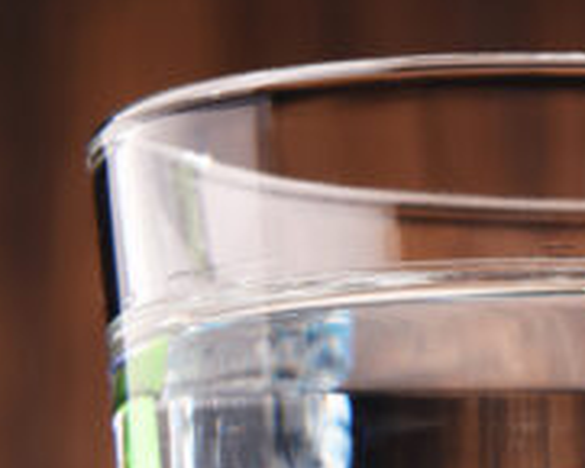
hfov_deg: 3.1
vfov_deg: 2.5
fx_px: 10671
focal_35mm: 616
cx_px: 937
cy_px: 95
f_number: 14
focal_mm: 170
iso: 100
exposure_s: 1/100
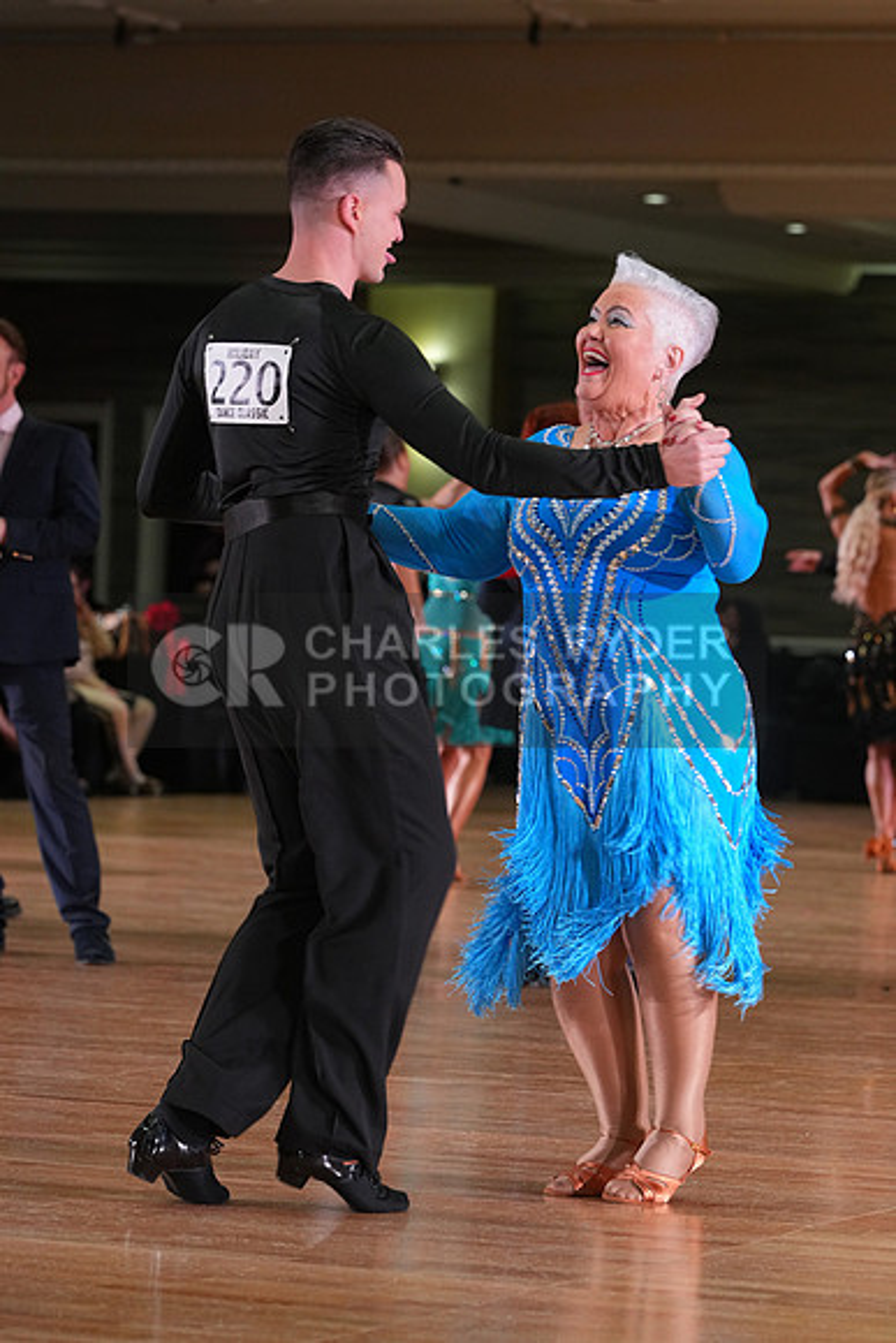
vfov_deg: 13.6
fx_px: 5634
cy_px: 672
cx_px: 448
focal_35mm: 151
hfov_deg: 9.1
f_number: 5.6
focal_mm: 151
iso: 2500
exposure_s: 1/200
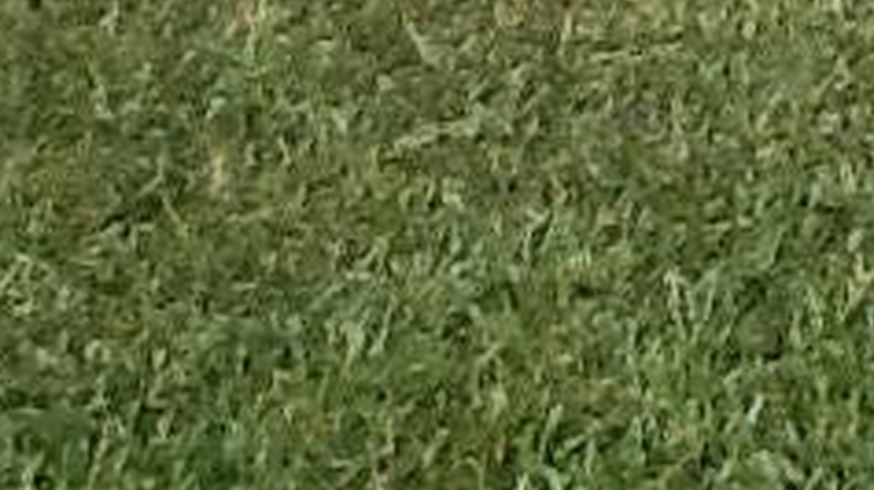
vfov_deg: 5.9
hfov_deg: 10.7
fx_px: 4493
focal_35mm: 194
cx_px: 1276
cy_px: -829
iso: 40
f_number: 2.4
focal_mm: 2.03
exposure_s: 1/1672
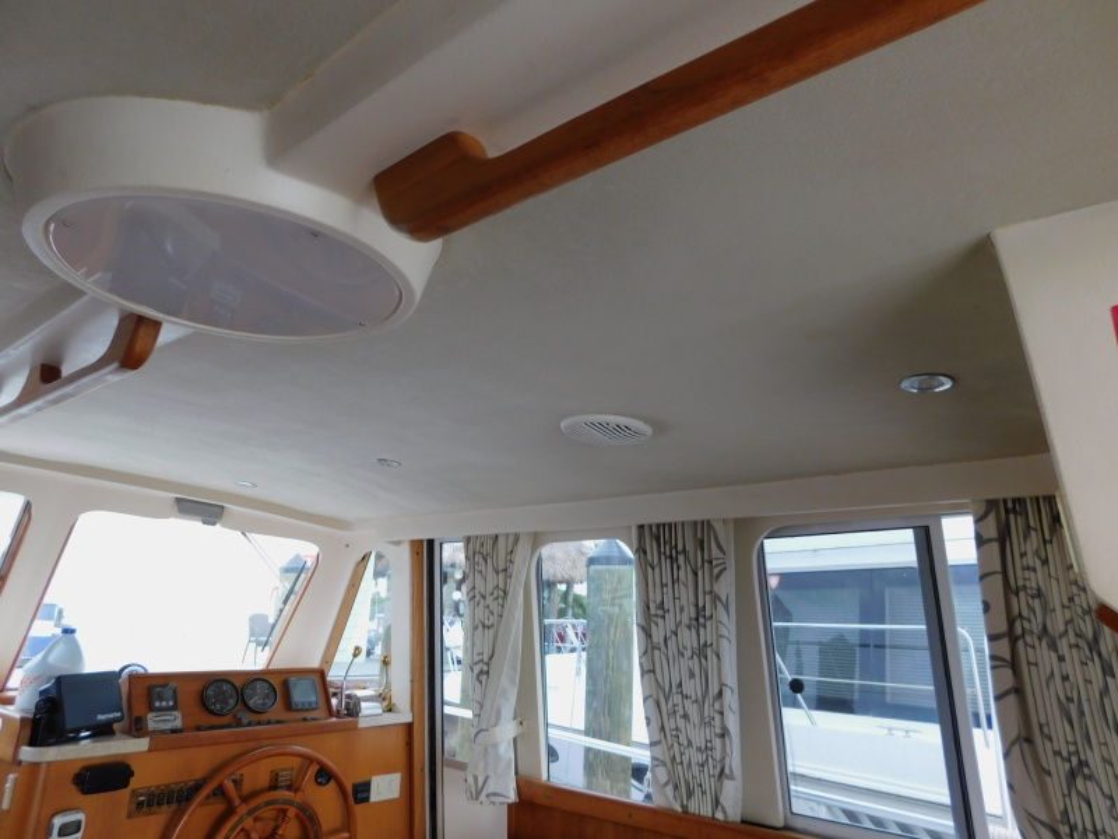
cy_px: 420
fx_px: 743
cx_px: 559
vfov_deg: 58.9
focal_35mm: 23
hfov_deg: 73.9
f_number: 3
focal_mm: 4
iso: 125
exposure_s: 1/40
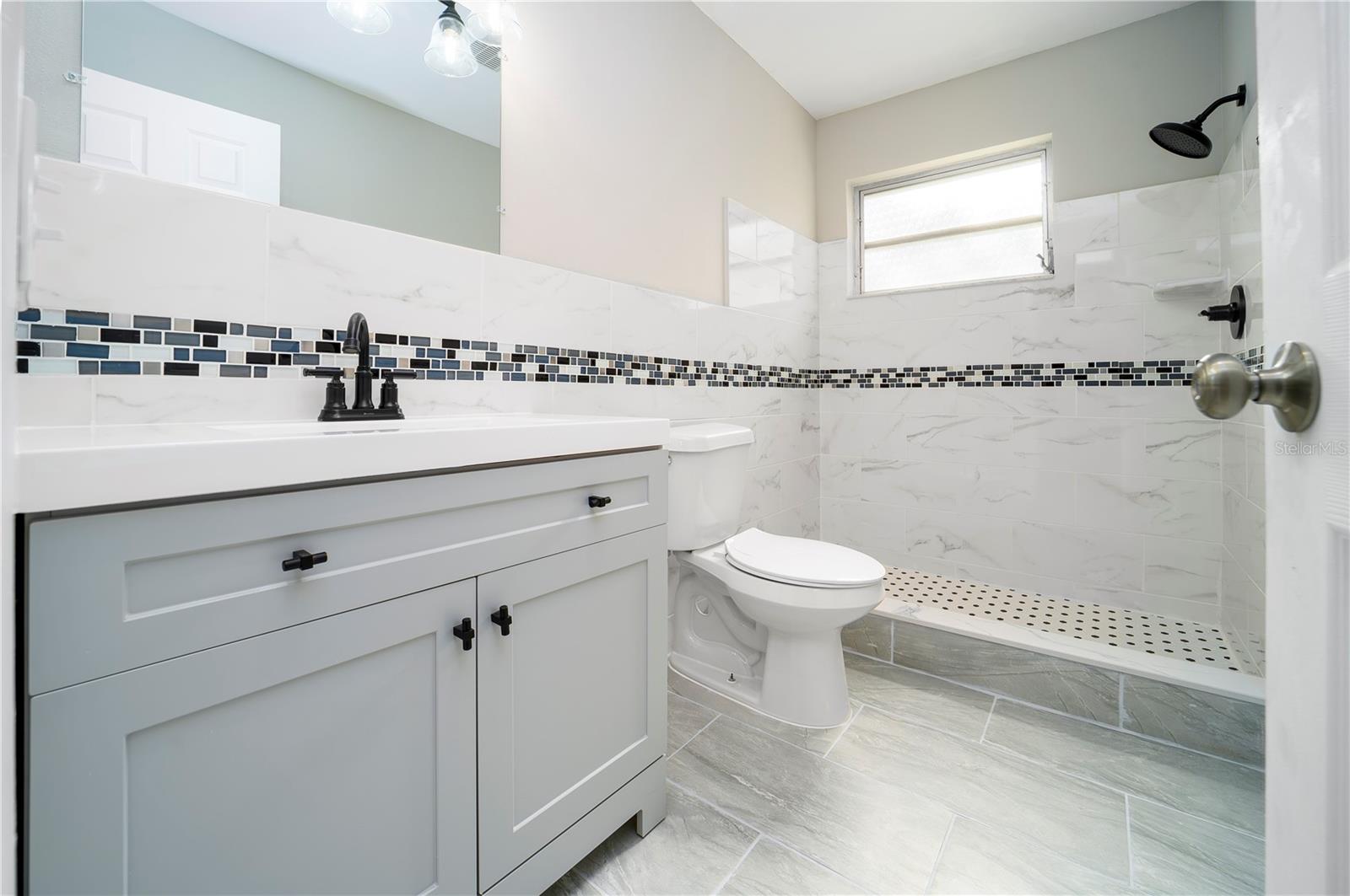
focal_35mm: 14
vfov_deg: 81.1
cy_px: 448
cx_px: 675
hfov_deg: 104.3
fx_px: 524
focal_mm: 14
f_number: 8
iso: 250
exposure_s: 1/20
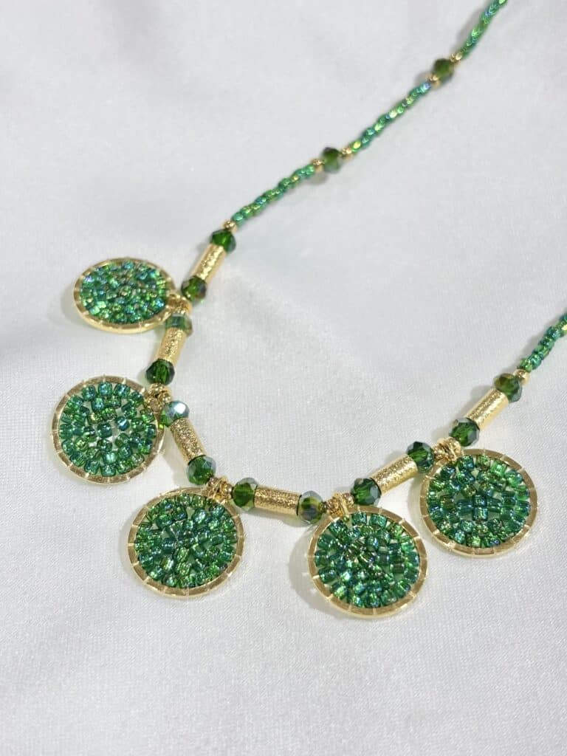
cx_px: 284
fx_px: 1136
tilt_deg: -53.8
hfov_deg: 28.0
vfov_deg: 36.8
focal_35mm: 52
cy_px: 378
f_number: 1.6
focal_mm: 5.96
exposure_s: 1/234
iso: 32
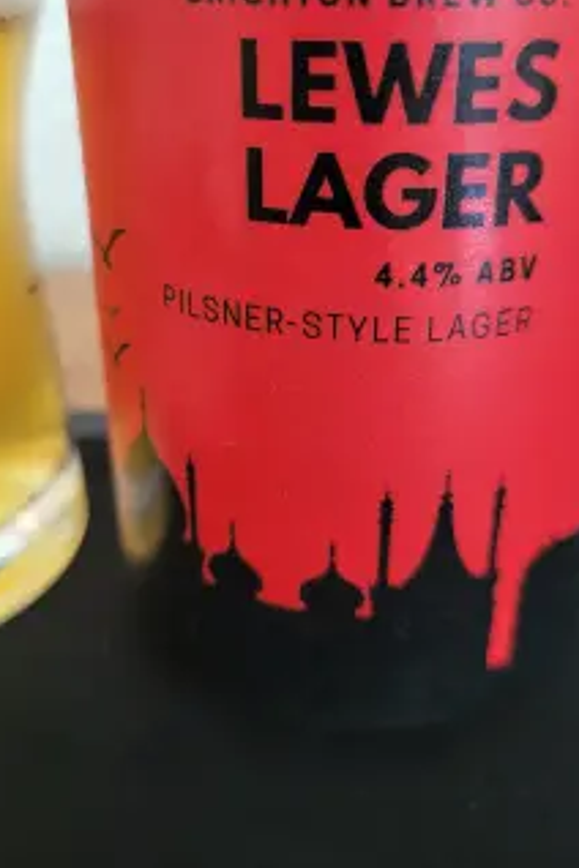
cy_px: 393
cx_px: 262
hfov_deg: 38.8
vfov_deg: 55.7
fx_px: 820
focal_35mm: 34
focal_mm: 5.4
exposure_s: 1/25
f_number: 1.8
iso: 640
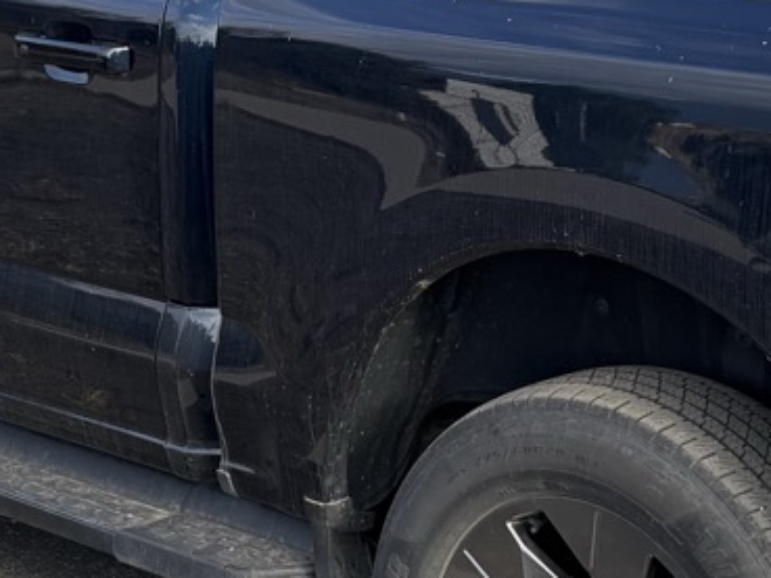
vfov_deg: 14.2
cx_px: 441
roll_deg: -0.5
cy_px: 209
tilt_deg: -13.0
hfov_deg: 18.9
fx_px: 2317
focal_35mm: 104
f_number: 1.78
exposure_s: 1/1018
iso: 100
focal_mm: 6.76
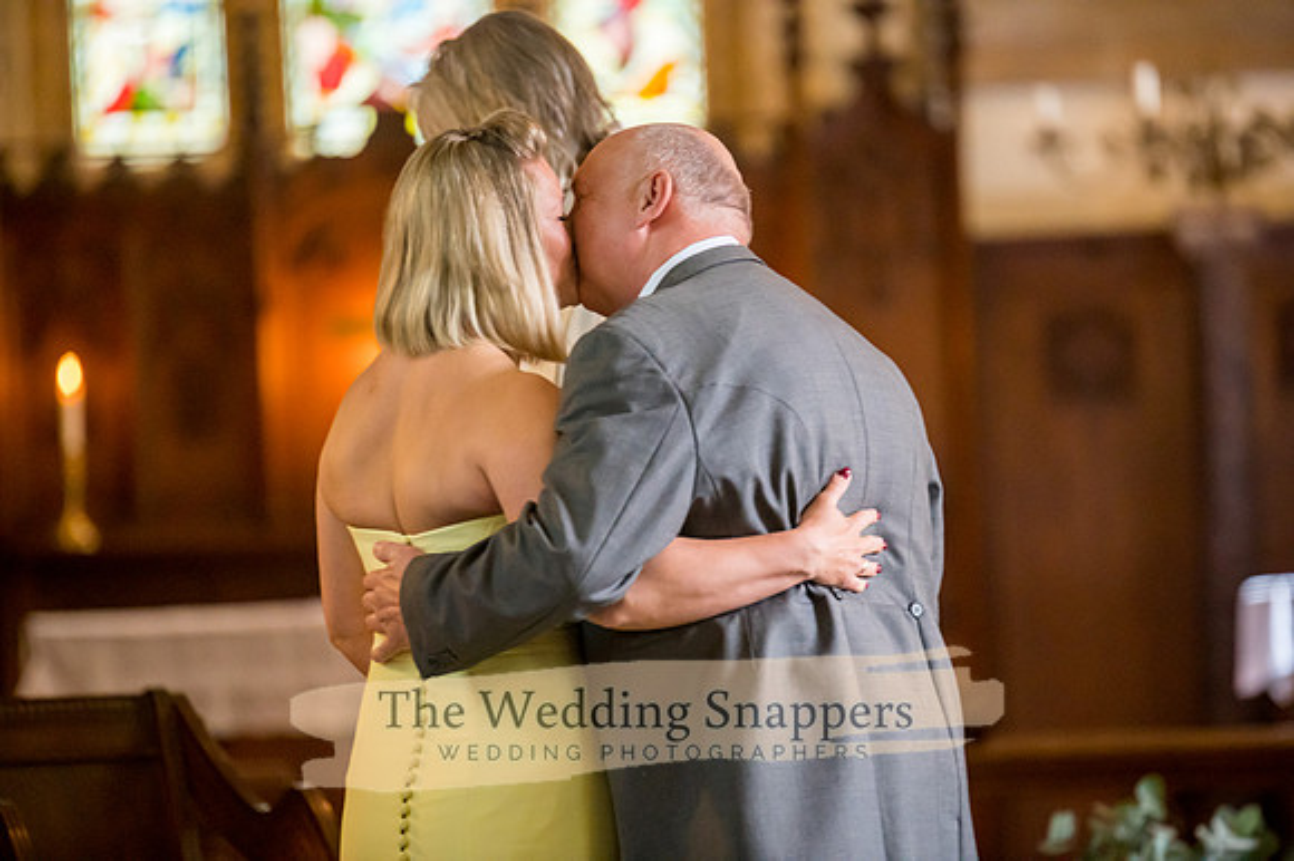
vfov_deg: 4.6
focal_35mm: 300
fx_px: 10777
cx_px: 647
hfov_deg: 6.9
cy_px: 430
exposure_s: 1/400
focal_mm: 300
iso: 5000
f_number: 2.8
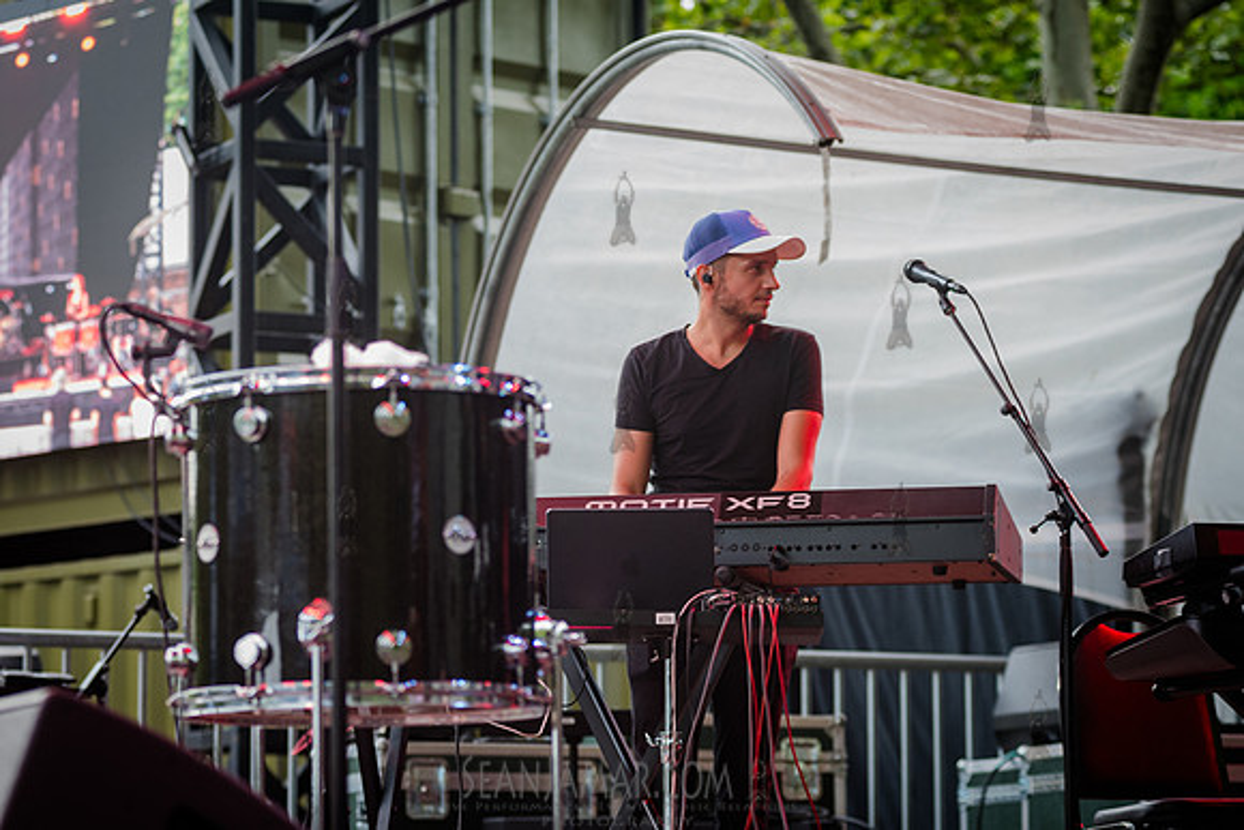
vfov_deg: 10.6
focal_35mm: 129
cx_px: 503
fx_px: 4466
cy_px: 411
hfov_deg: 15.8
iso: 1000
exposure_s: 1/160
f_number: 4
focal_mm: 105
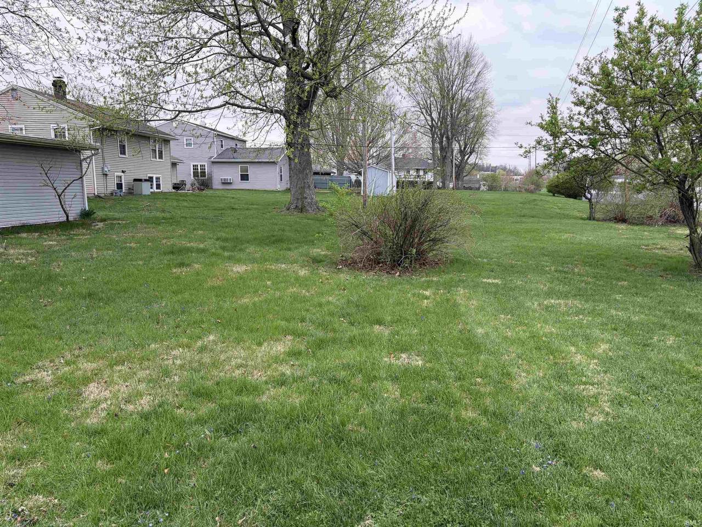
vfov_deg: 53.1
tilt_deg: -9.6
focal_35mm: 26
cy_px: 264
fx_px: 527
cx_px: 351
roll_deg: +1.2
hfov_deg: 67.3
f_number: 1.6
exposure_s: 1/283
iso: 50
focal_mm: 5.96
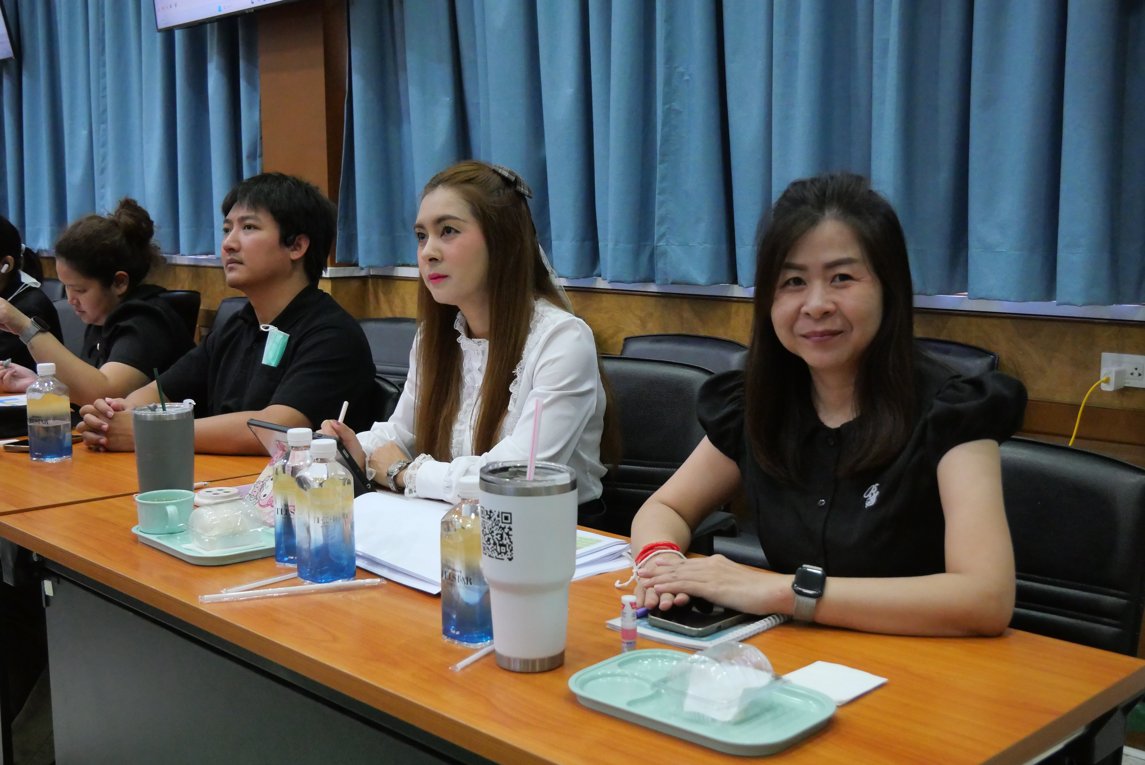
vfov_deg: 32.7
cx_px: 572
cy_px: 382
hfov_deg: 47.4
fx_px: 1305
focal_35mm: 41
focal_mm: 20
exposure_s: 1/100
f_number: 4.5
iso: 3200
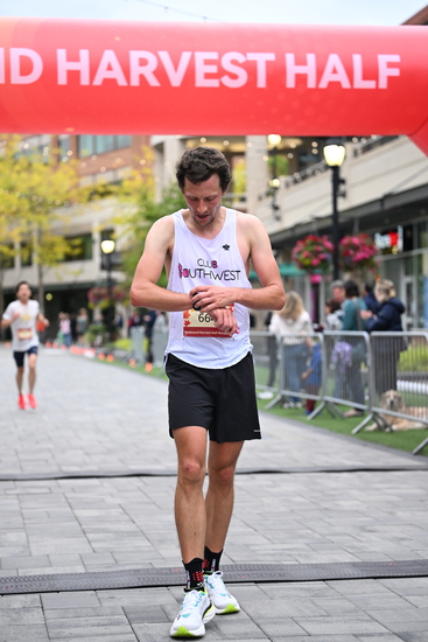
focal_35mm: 71
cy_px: 321
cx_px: 214
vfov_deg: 28.4
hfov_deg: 19.2
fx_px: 1265
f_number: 2.8
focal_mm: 71
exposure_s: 1/1250
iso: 1600
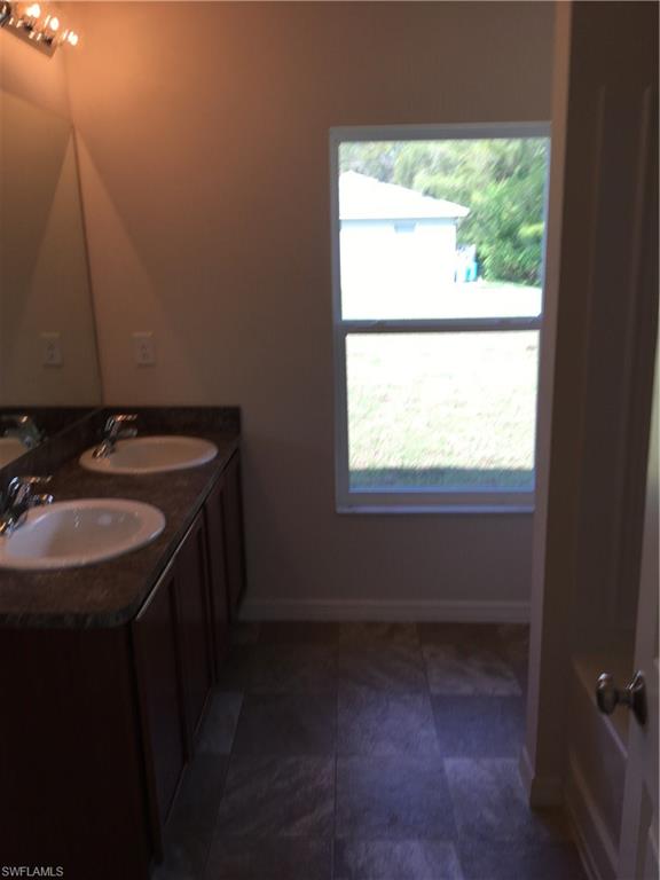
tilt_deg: -14.7
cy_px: 440
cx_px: 330
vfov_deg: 61.7
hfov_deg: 48.2
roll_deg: +0.9
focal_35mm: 29
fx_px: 737
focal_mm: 4.15
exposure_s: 1/101
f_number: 2.2
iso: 25
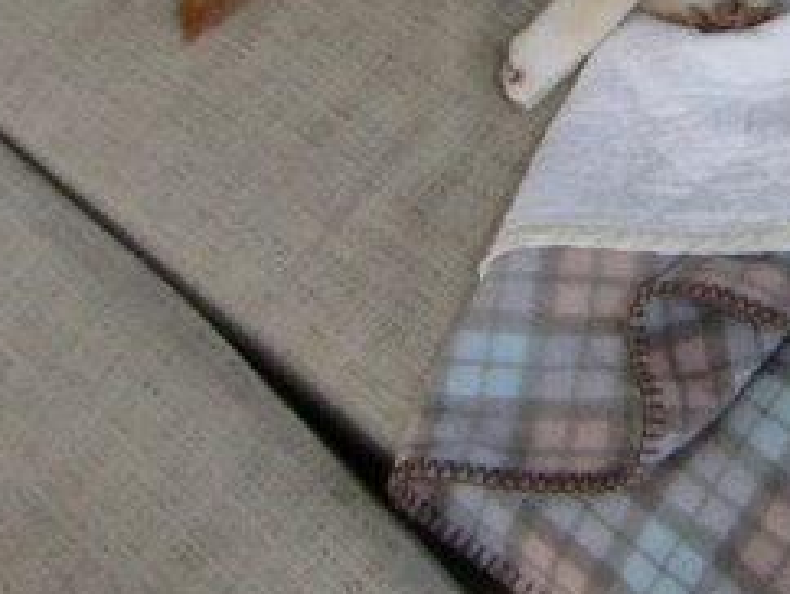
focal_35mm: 74
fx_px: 1690
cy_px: 39
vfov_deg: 19.5
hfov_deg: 24.4
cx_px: 888
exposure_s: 1/25
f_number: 2.6
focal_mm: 4.9
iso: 400
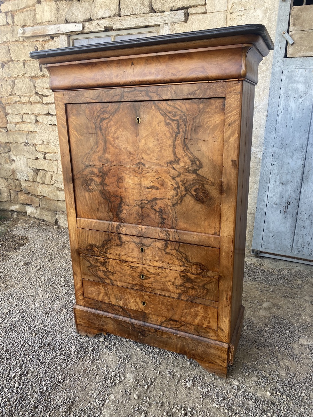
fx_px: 313
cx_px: 156
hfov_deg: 53.1
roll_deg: -2.0
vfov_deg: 67.3
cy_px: 208
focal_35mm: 26
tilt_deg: -14.0
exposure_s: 1/122
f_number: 1.8
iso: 32
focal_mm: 4.25
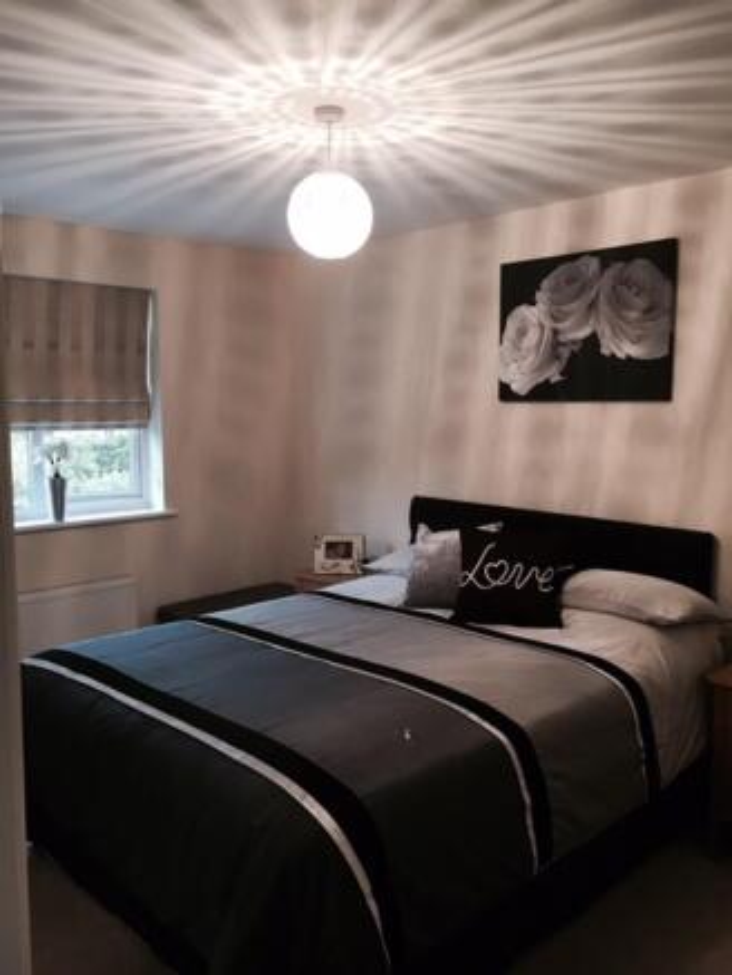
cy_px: 488
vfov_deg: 61.6
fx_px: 817
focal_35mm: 29
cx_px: 366
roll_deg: +0.5
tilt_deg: -5.6
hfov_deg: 48.2
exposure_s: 1/33
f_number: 2.2
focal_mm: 4.15
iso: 80
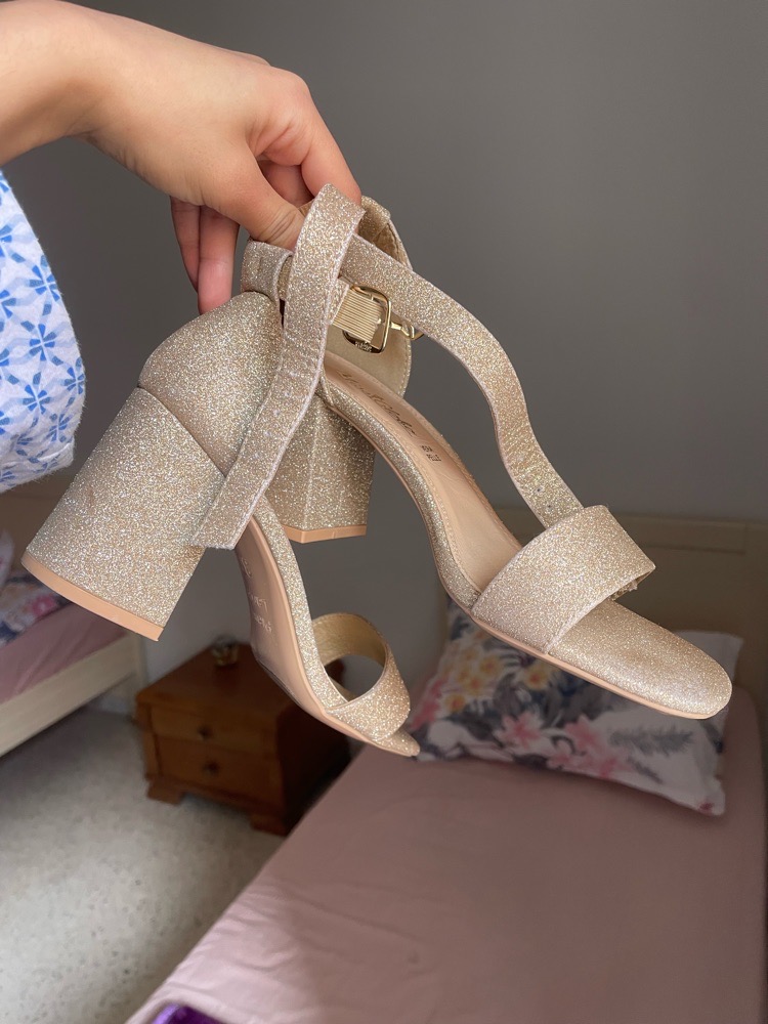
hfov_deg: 53.1
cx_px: 384
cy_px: 512
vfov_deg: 67.3
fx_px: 769
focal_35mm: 26
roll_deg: +2.0
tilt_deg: -13.5
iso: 125
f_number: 1.6
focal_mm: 4.2
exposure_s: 1/95
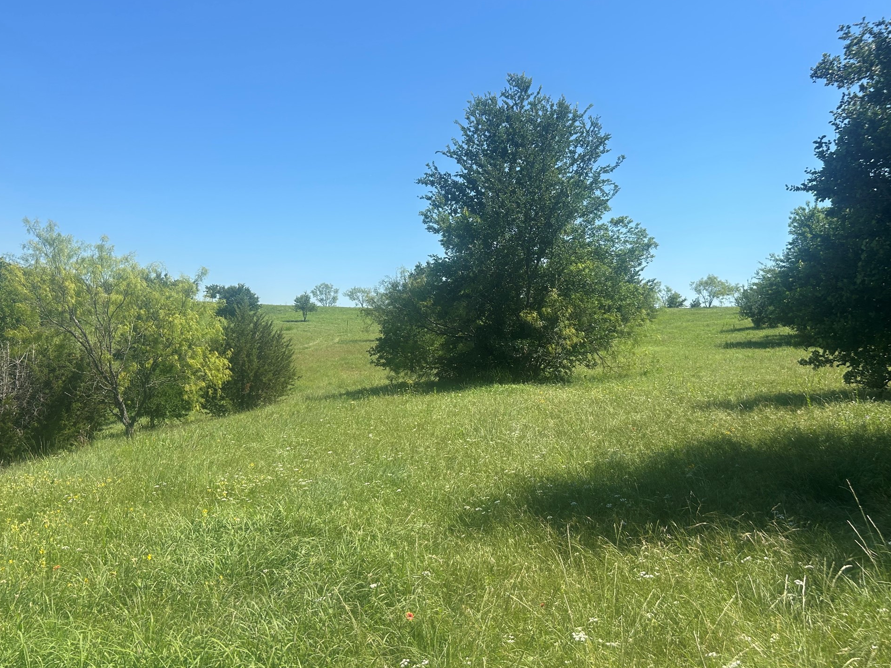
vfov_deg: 49.7
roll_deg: -1.6
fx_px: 721
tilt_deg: +0.4
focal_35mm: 28
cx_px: 440
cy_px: 338
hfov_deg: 63.4
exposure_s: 1/3571
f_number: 1.5
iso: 50
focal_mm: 5.7
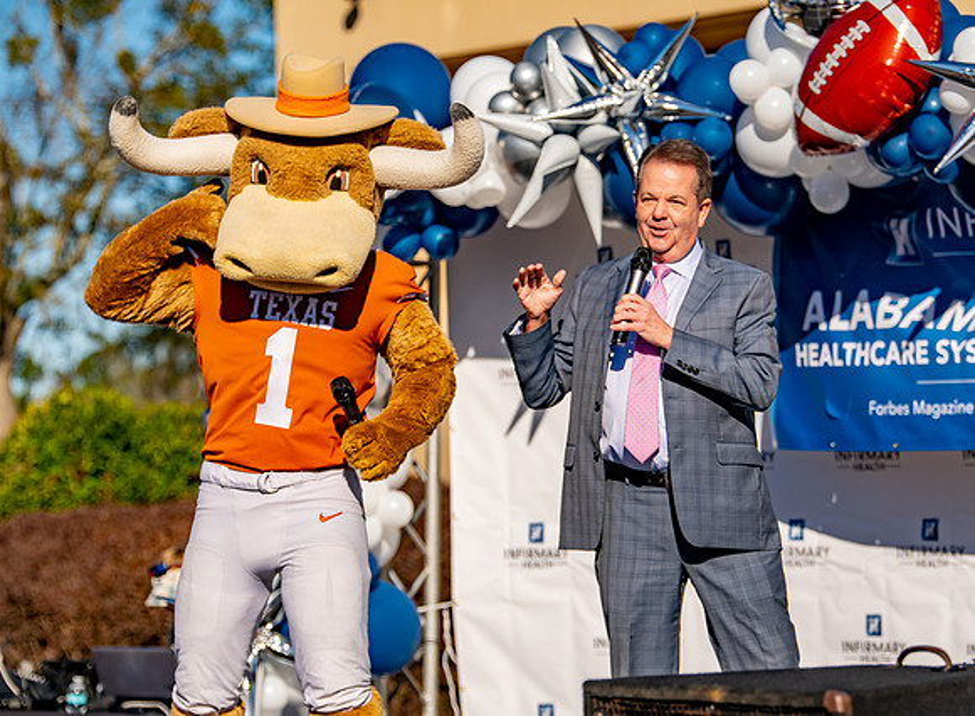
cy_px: 355
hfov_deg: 14.3
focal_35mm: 139
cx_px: 550
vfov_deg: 10.5
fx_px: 3884
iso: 100
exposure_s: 1/2500
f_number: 3.5
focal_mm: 112
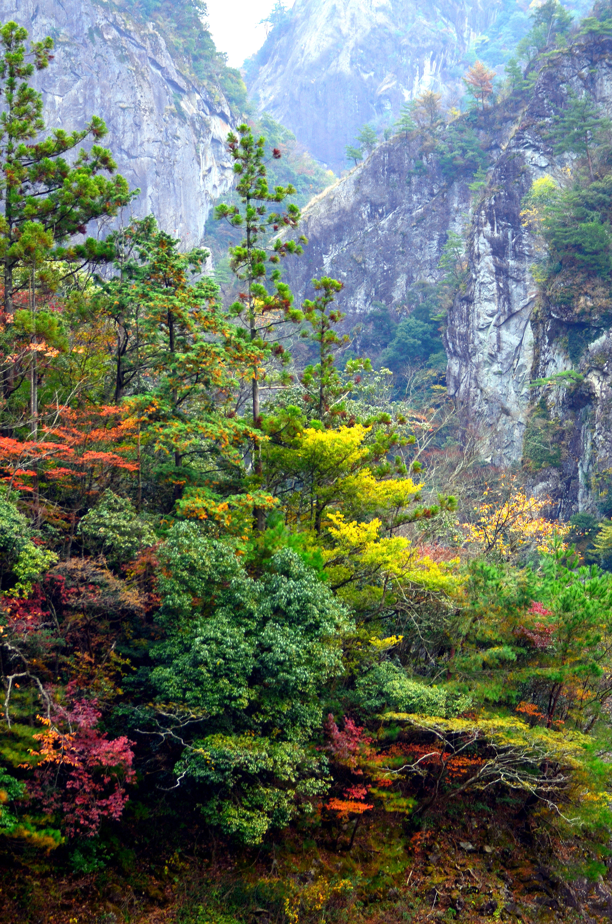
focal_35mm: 105
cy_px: 462
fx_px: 2689
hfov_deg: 13.0
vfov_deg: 19.5
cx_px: 306
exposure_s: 1/40
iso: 200
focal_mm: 70
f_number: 4
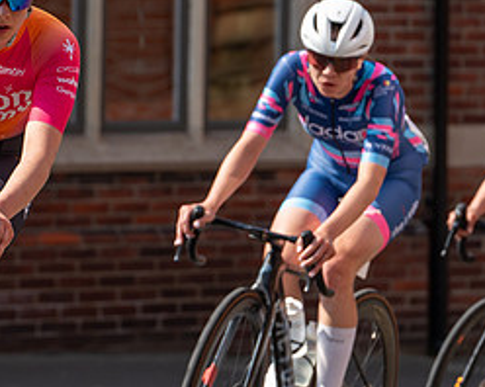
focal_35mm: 381
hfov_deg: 5.1
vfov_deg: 4.1
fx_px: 5465
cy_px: 108
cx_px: 89
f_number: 5
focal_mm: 160
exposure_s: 1/1250
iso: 200
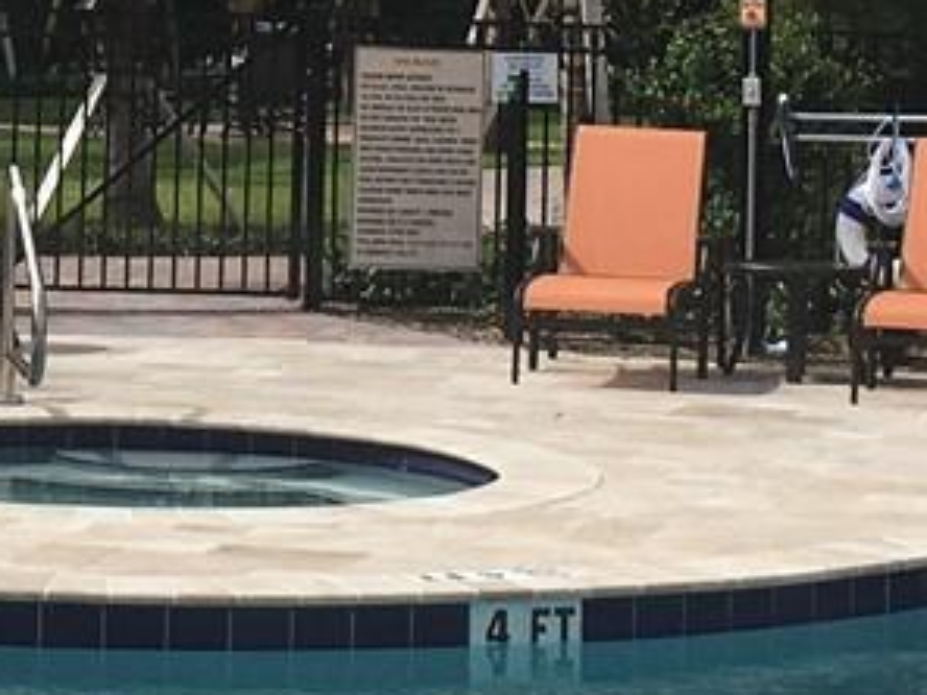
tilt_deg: +2.7
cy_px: -138
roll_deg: -1.0
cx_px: 31
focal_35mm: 157
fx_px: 4204
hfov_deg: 12.5
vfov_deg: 9.3
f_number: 2.2
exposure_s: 1/1479
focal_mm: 4.15
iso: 25
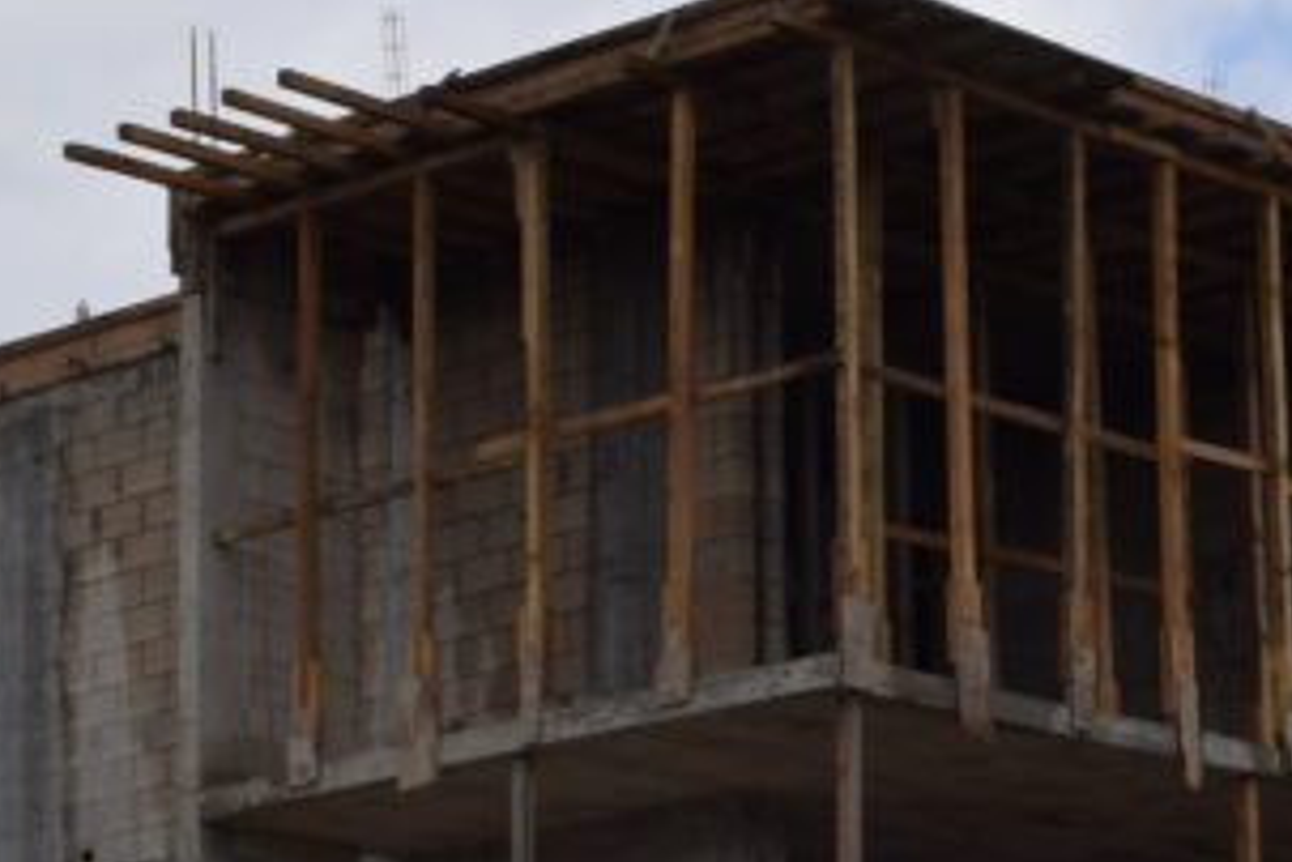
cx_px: 1603
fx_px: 5455
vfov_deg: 8.8
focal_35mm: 152
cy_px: 1220
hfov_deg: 13.1
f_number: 11
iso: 100
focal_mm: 20
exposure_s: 1/200
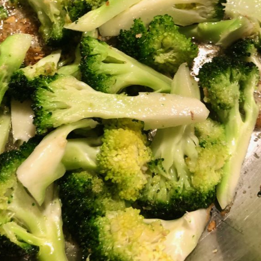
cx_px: 96
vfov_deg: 36.8
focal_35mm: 44
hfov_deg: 38.1
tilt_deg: -62.2
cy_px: 46
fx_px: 375
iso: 40
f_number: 1.8
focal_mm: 3.99
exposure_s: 1/15
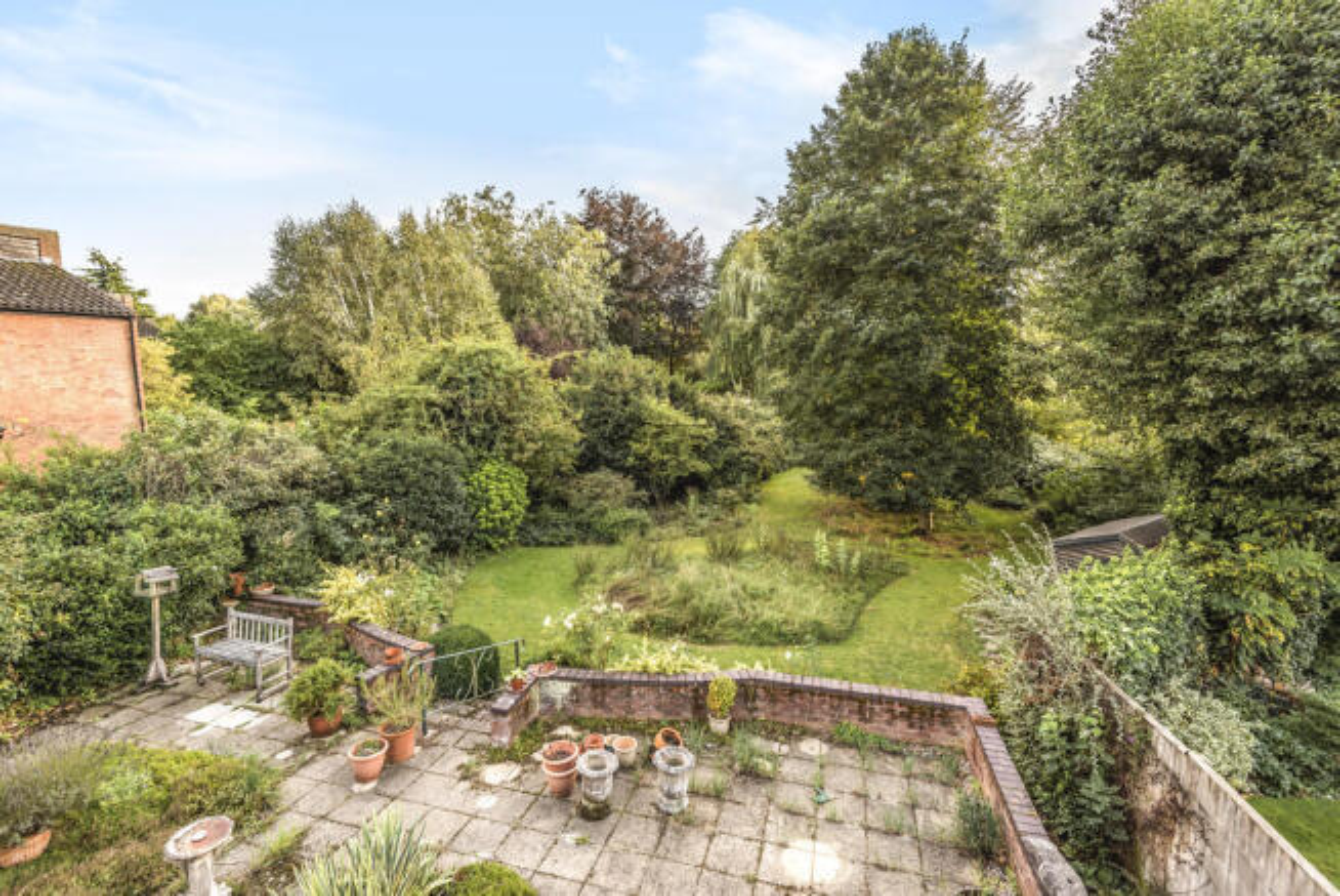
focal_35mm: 16
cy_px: 448
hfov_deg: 96.7
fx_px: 596
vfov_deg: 73.8
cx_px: 670
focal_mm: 16
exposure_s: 1/80
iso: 200
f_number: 8
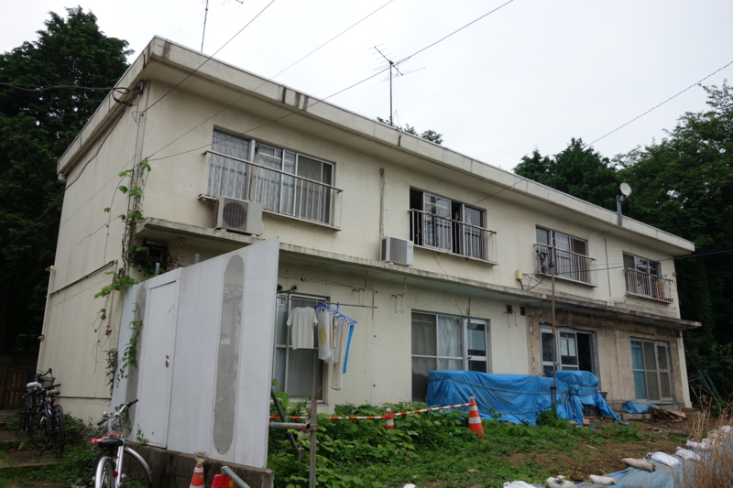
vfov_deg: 46.4
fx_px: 570
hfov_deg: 65.5
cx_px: 366
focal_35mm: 28
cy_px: 244
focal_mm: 10.4
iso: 250
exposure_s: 1/200
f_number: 4
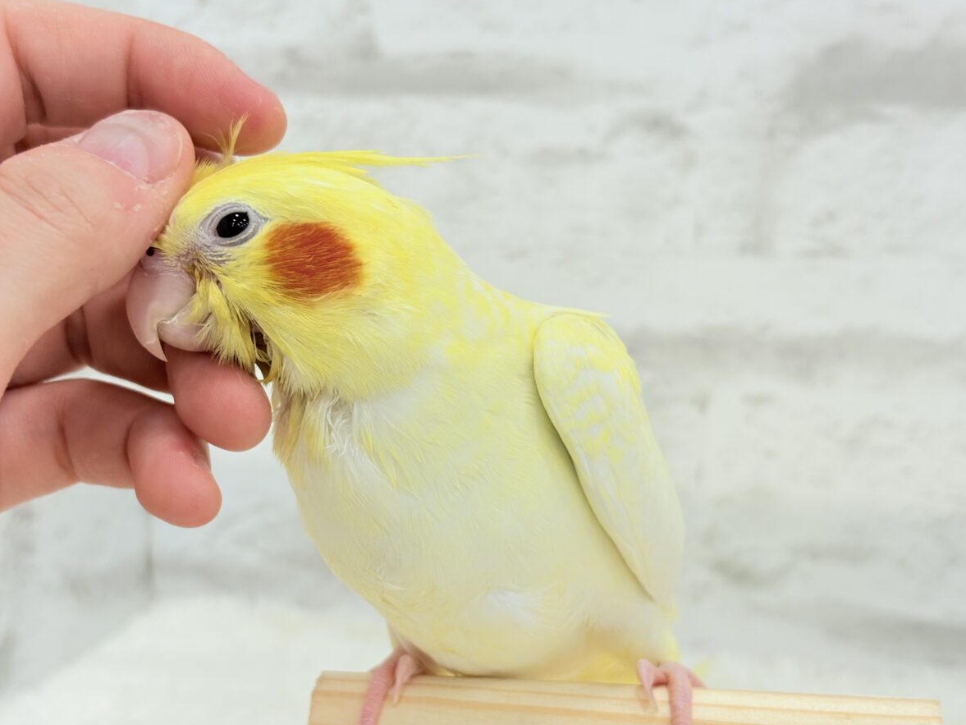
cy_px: 360
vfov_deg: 27.5
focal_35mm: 53
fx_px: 1479
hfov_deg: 36.2
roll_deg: +0.3
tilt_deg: -9.4
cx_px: 485
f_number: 1.6
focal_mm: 5.96
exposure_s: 1/100
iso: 50
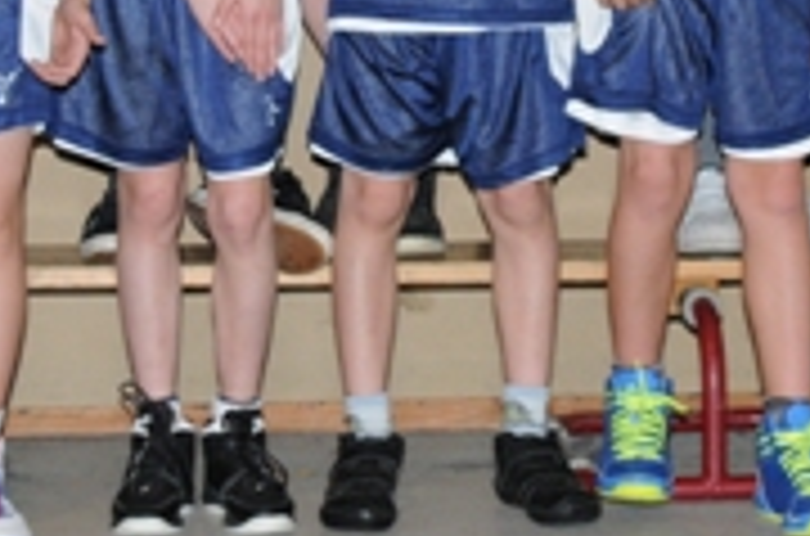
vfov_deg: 7.8
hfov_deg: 12.0
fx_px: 3837
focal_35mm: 171
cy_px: -313
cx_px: 594
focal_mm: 32
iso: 640
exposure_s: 1/60
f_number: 5.6
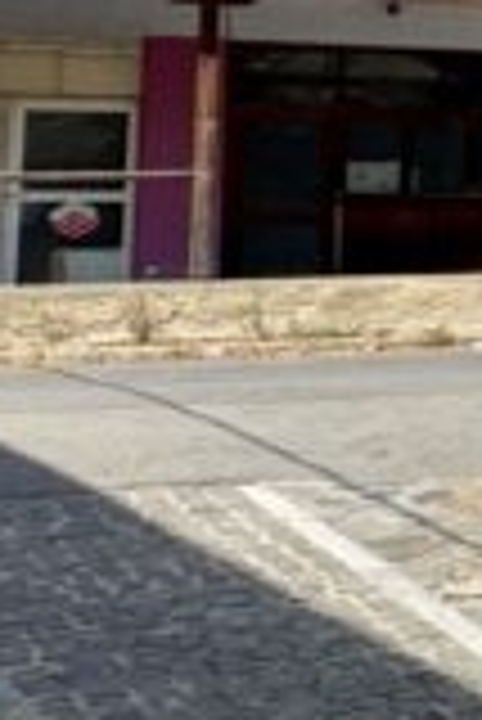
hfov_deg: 8.3
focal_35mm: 93
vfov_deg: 21.5
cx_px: 1901
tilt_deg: +3.6
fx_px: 1864
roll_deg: +1.5
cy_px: 108
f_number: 2.2
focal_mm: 2.22
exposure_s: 1/932
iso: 50
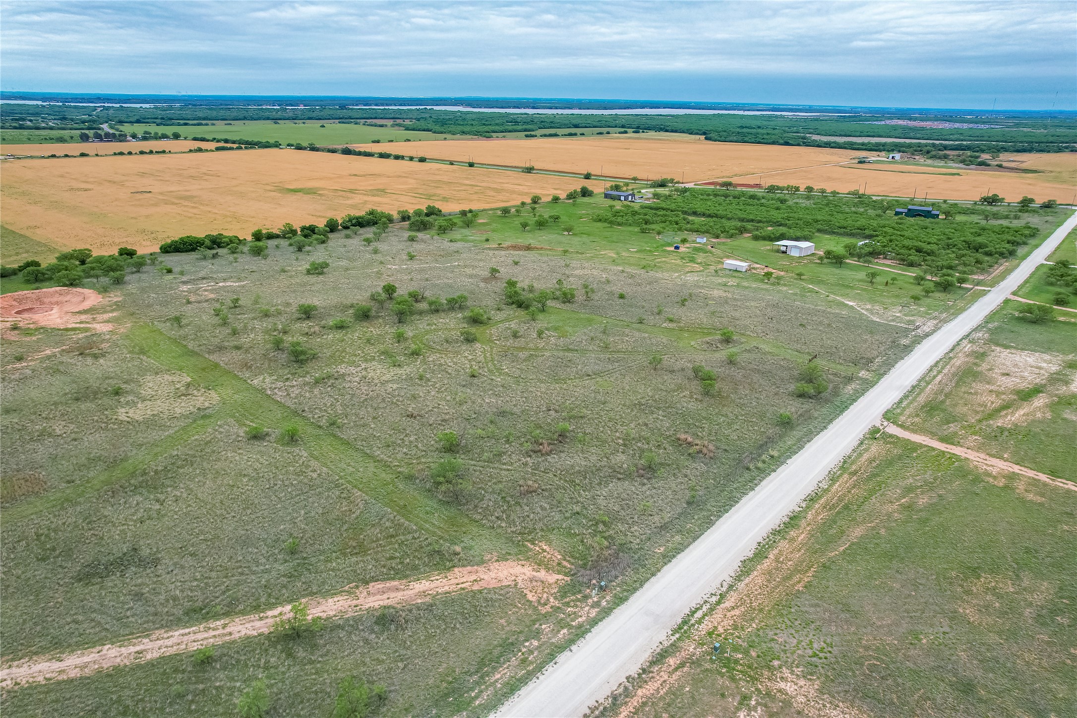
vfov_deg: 57.2
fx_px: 658
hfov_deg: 78.6
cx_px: 538
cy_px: 359
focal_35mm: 22
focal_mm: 8.38
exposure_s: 1/1250
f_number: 2.8
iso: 100
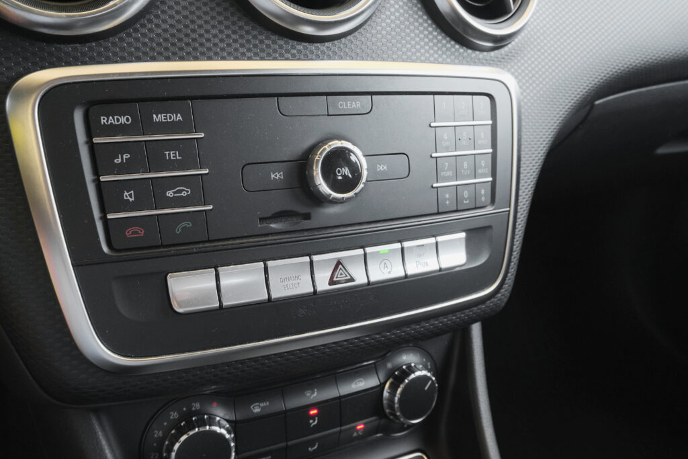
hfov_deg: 57.2
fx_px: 631
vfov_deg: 40.0
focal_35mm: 33
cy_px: 230
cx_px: 344
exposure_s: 1/20
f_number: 9
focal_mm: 22.1
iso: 2000
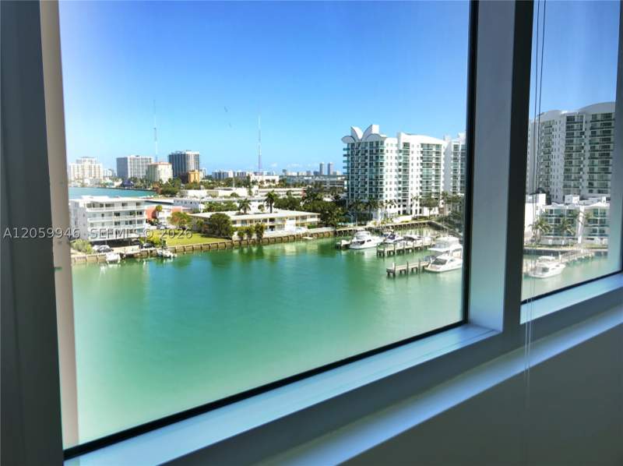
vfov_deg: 49.7
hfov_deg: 63.5
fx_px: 503
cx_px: 312
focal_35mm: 28
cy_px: 233
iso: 20
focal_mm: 3.99
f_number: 1.8
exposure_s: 1/467
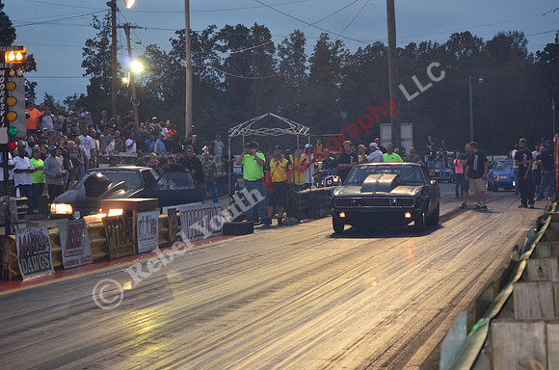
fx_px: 1580
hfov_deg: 20.1
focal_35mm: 102
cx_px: 280
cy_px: 185
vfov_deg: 13.4
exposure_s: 1/50
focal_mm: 68
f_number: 7.1
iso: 1000
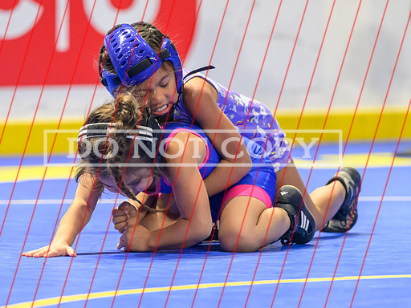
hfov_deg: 4.8
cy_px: 180
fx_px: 4892
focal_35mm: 412
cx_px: 188
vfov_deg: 3.6
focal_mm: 200
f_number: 3.2
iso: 5600
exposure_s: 1/800
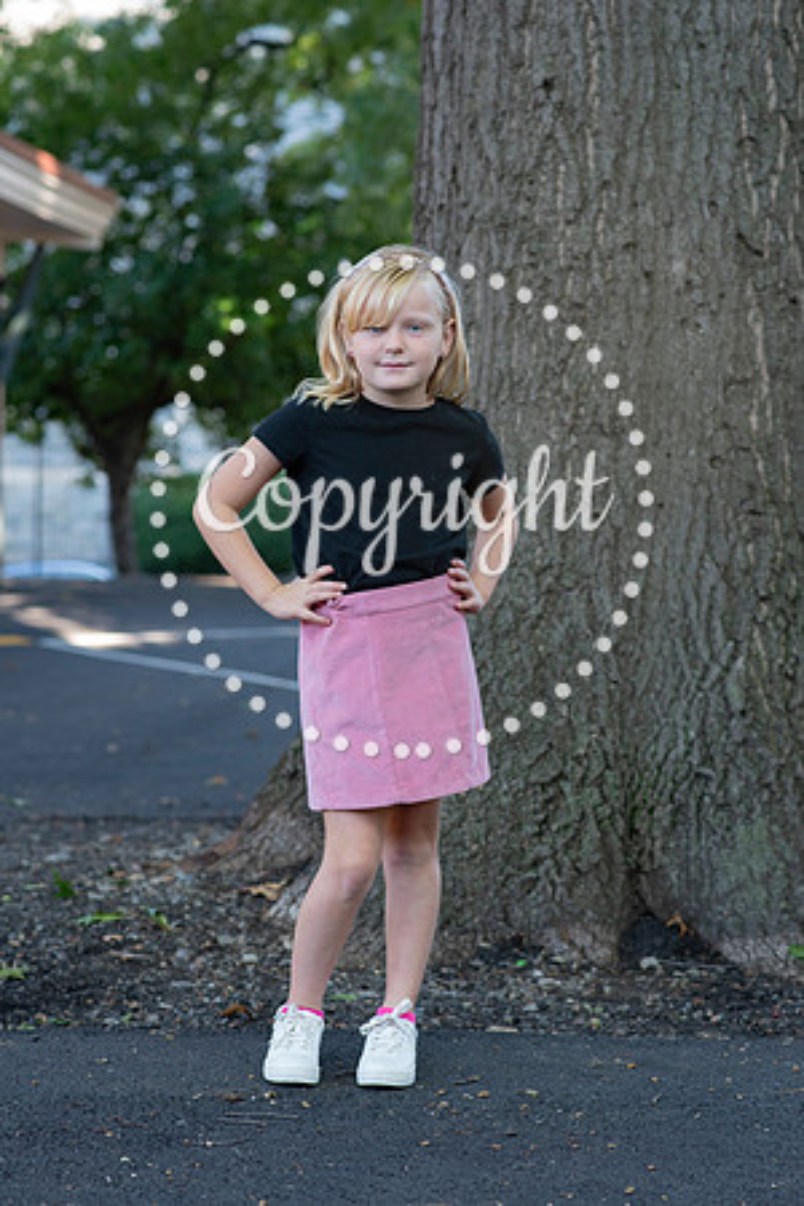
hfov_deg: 16.1
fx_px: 2847
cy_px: 603
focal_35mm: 85
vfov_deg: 23.9
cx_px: 402
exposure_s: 1/250
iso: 800
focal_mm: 85
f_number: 4.5
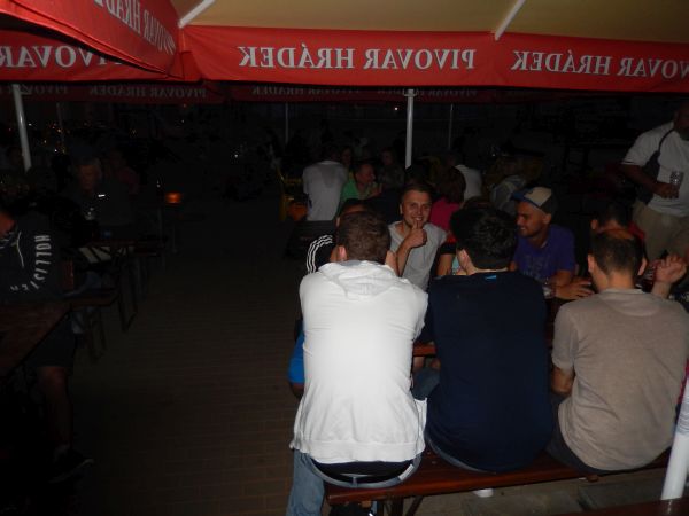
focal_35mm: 25
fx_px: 498
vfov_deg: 54.9
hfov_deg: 69.4
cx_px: 344
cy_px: 258
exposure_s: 1/30
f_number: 3.4
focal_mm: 4.5
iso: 200
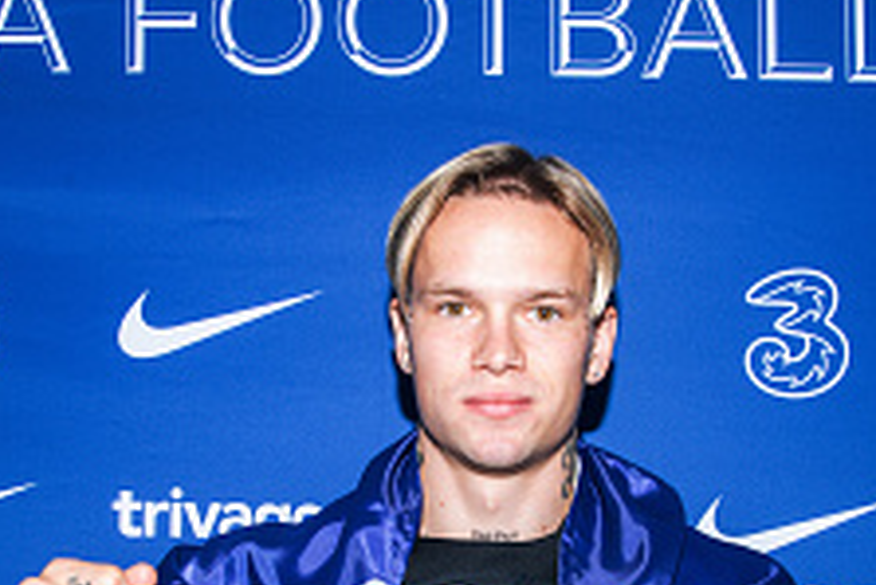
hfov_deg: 31.4
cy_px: 593
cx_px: 456
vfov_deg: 20.6
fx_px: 1558
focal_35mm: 64
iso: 400
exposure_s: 1/200
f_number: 13
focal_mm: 24
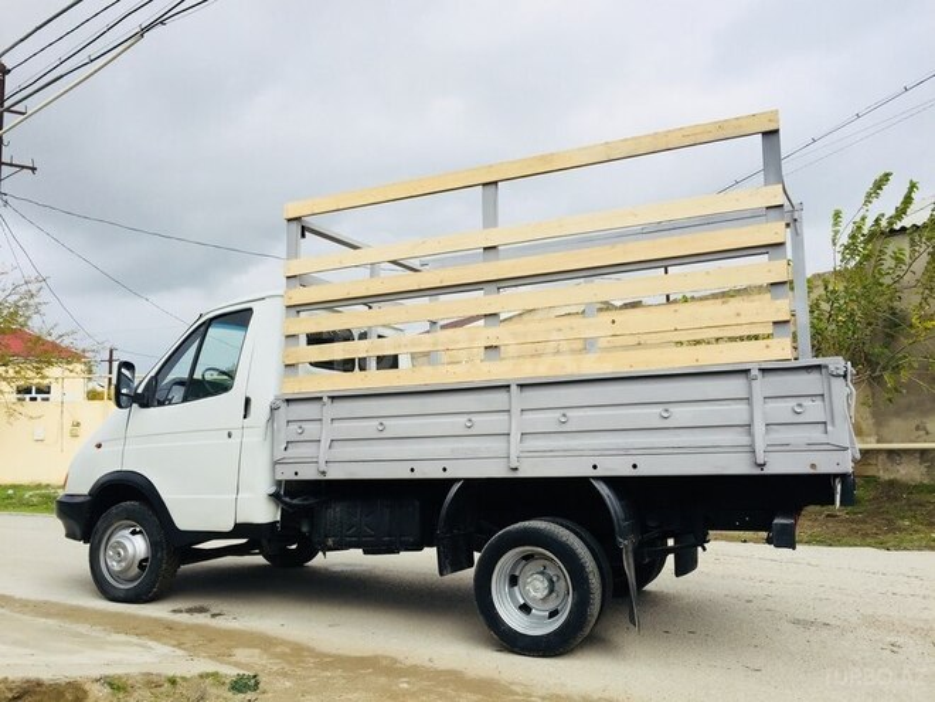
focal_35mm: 29
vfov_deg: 48.2
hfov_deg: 61.7
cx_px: 468
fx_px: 783
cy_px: 351
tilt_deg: +3.2
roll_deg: +0.9
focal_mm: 4.15
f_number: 2.2
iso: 32
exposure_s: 1/670
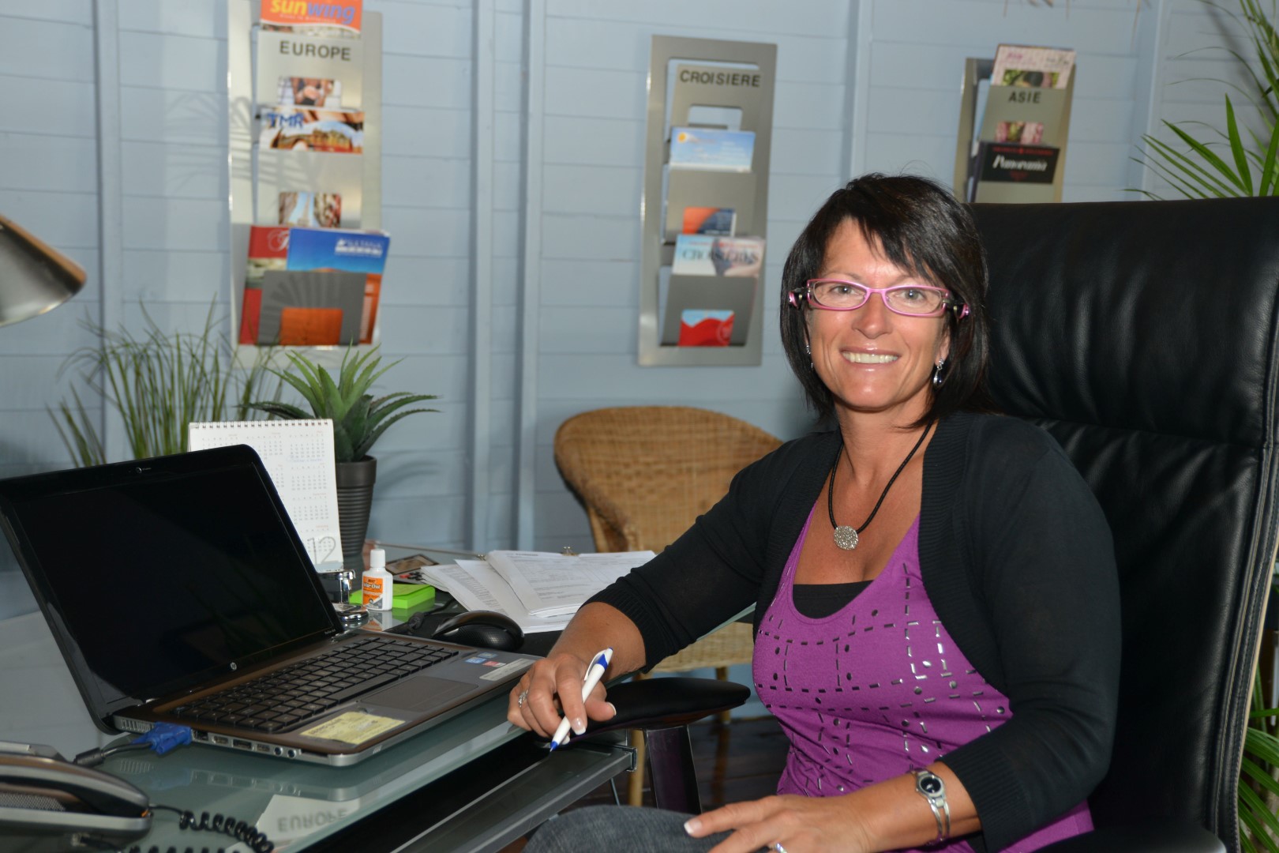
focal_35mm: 50
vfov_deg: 27.0
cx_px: 640
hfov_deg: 39.6
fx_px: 1776
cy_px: 426
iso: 640
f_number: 5.6
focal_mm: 50
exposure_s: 1/160
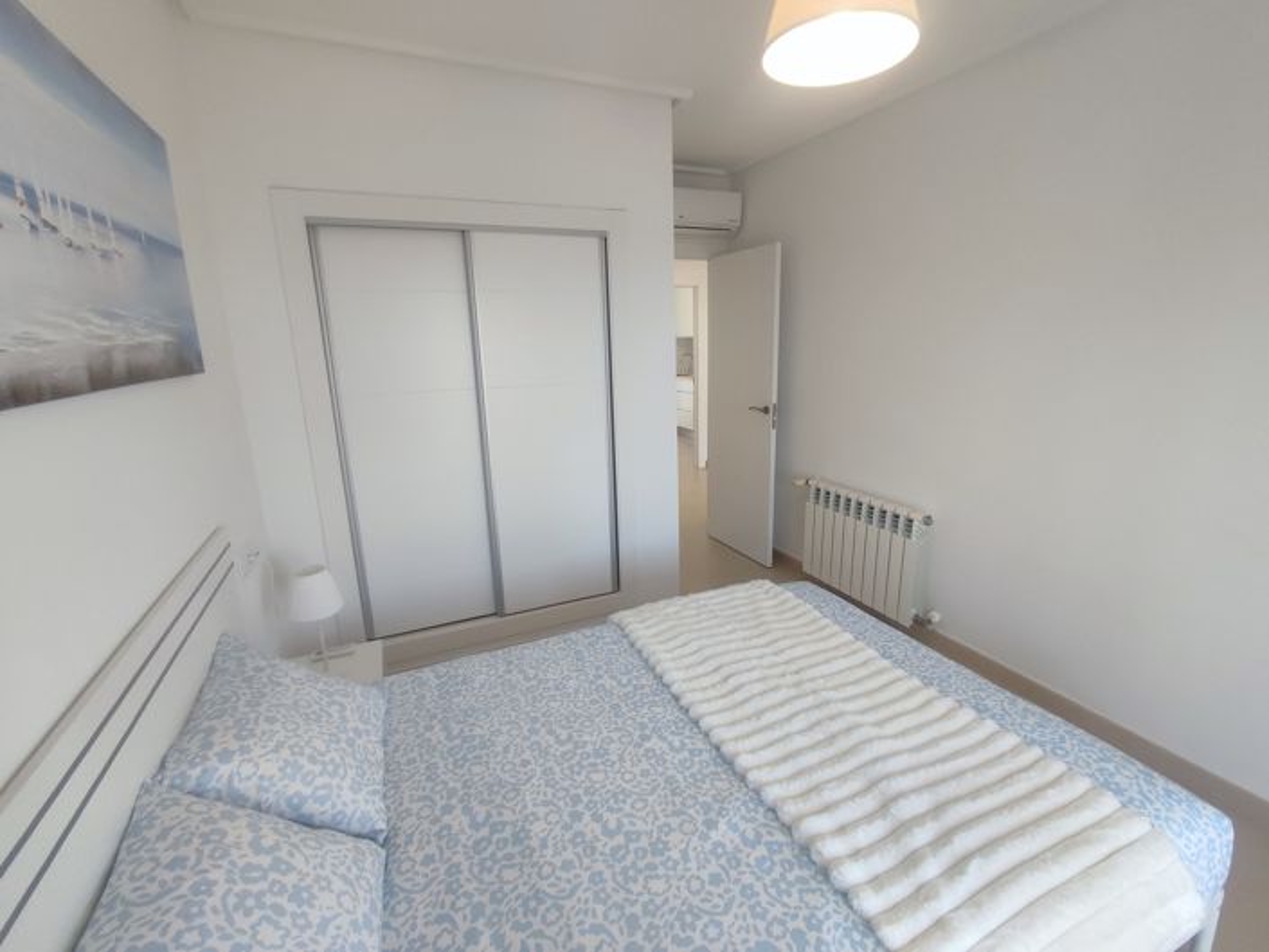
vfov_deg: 78.1
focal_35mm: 16
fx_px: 587
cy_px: 476
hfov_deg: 94.5
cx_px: 634
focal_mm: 1.65
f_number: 2.2
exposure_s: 1/100
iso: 96
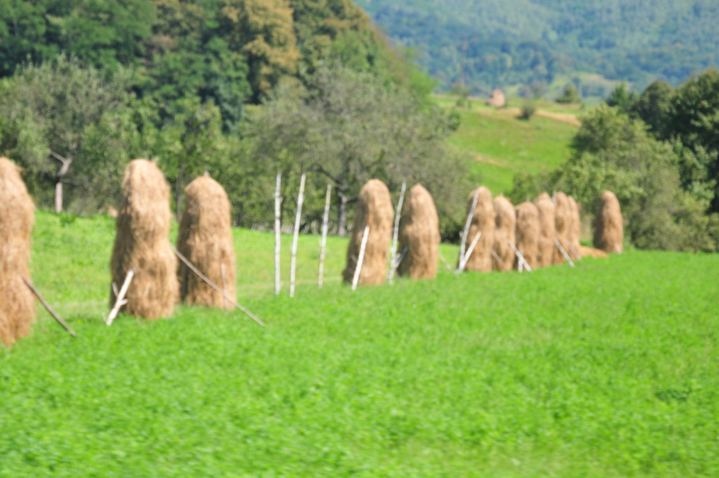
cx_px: 291
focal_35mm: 129
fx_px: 2573
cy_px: 300
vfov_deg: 10.6
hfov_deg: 15.9
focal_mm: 66
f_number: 5.3
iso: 200
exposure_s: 1/400
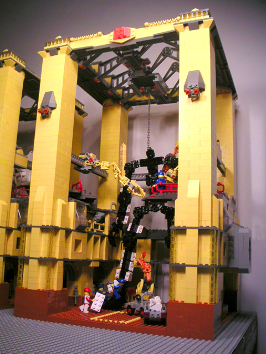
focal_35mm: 37
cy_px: 177
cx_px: 133
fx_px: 379
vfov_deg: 50.1
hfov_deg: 38.7
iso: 50
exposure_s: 1/45
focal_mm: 5.7
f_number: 2.8
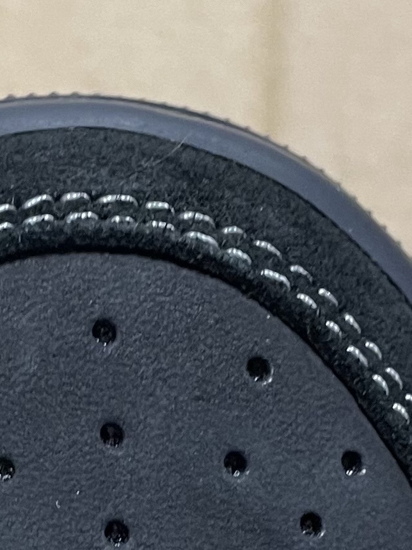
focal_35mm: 122
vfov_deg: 15.6
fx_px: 1937
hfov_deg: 12.1
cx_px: 150
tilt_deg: -82.4
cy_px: 652
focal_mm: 4.2
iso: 100
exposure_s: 1/50
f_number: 1.6
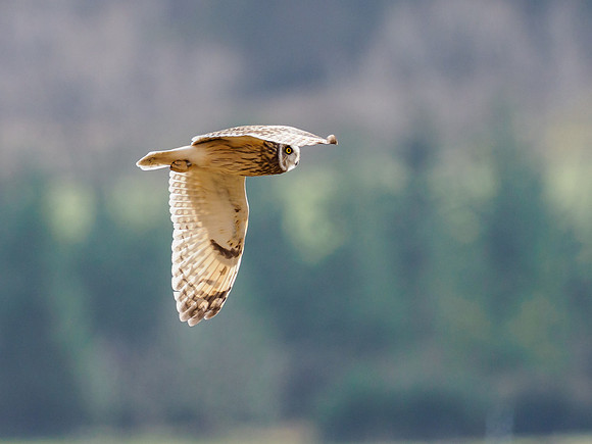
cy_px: 231
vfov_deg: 1.3
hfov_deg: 1.8
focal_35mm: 1126
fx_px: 19249
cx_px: 154
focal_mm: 300
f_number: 4
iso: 400
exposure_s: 1/2000
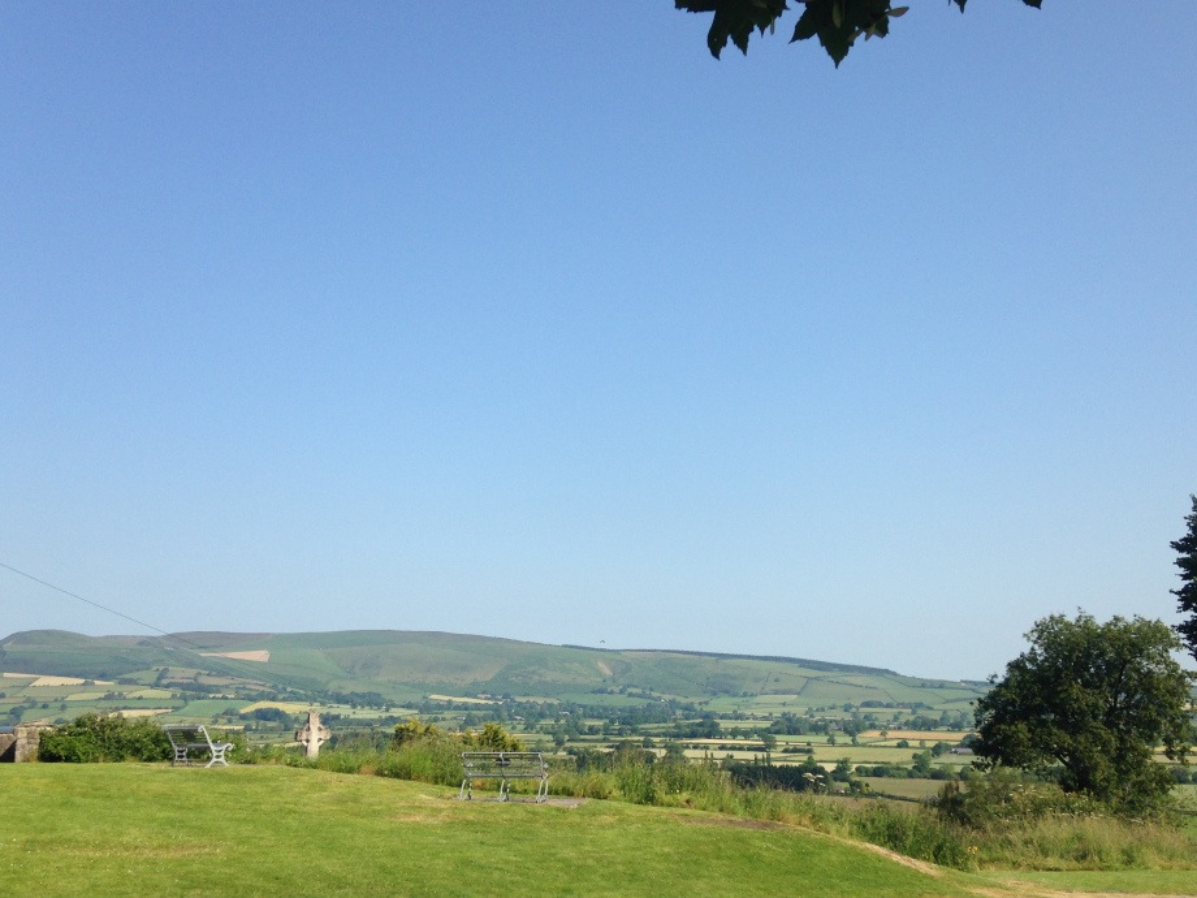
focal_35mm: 33
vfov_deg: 42.9
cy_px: 449
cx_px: 598
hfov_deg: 55.4
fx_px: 1141
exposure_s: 1/1427
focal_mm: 4.12
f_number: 2.4
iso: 50
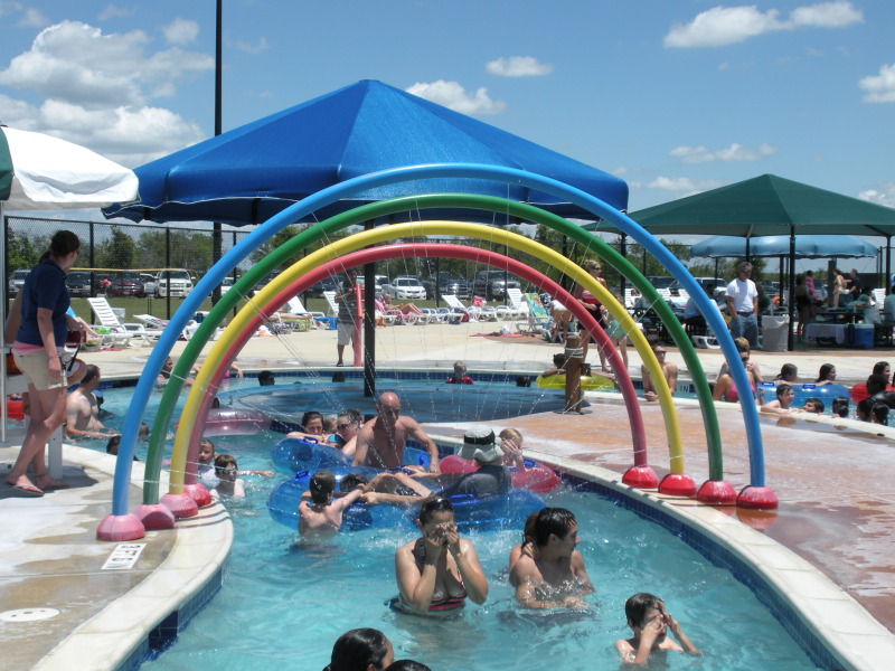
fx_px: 1344
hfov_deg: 36.8
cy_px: 336
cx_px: 448
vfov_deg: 28.0
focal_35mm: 52
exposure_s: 1/624
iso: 64
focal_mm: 9.1
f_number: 4.4
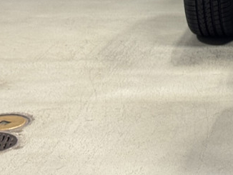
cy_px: -34
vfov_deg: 9.3
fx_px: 1058
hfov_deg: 12.1
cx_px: 333
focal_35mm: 157
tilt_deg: -12.4
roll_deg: -0.7
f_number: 1.78
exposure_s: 1/60
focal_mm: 6.76
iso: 200
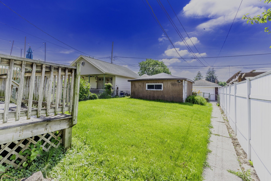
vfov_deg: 70.4
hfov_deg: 93.3
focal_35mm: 17
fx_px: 128
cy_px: 90
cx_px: 136
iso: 200
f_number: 9
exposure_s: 1/2500
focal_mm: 17
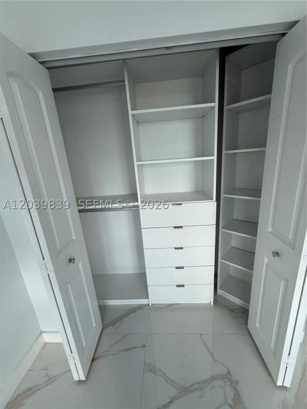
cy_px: 204
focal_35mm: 14
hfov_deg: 85.7
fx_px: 166
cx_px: 154
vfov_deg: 102.1
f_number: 2.2
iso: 50
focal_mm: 2.22
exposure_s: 1/99
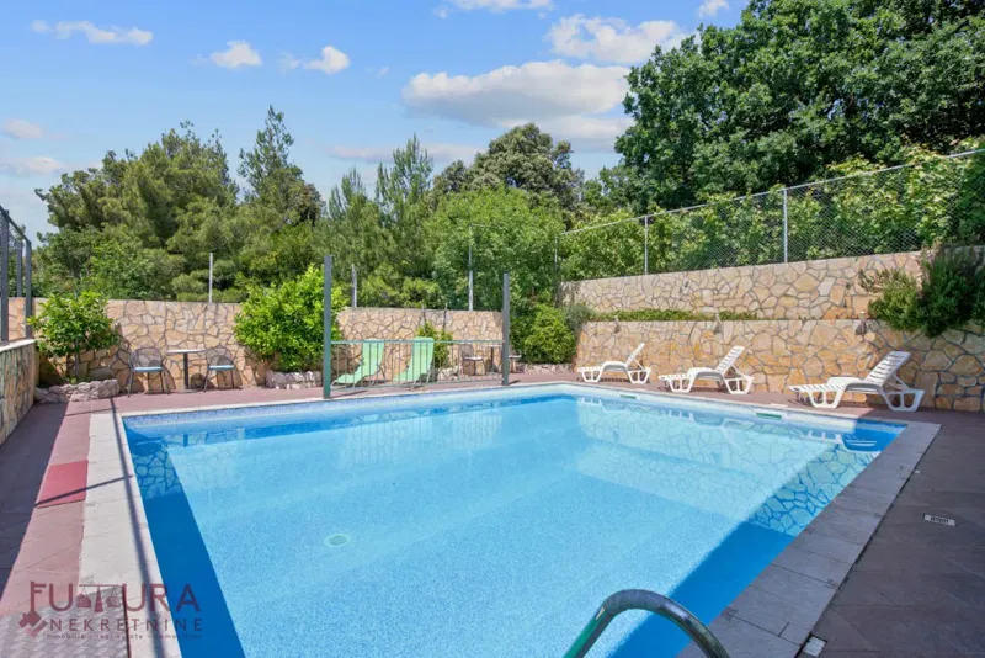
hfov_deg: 96.7
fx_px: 438
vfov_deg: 73.8
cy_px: 329
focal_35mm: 16
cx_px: 492
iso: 100
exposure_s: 1/200
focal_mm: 16
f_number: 7.1
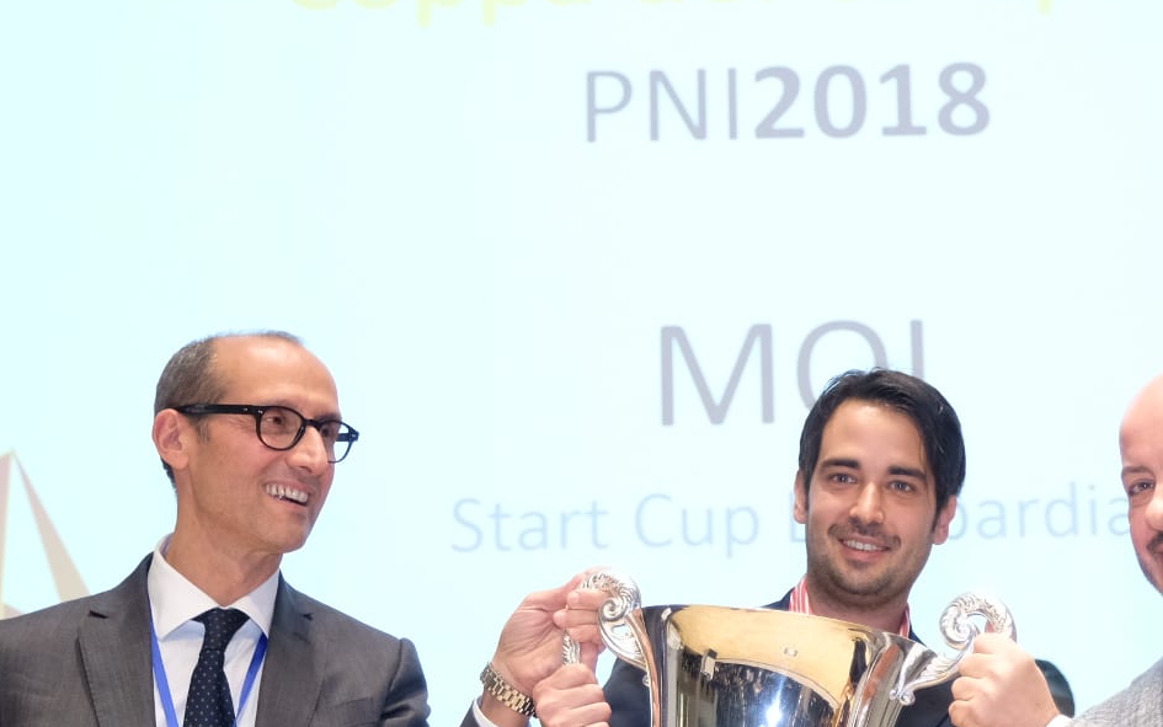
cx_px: 858
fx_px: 2853
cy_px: 554
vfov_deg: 14.5
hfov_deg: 22.8
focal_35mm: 90
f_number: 2.8
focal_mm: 31.1
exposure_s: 1/160
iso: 1600
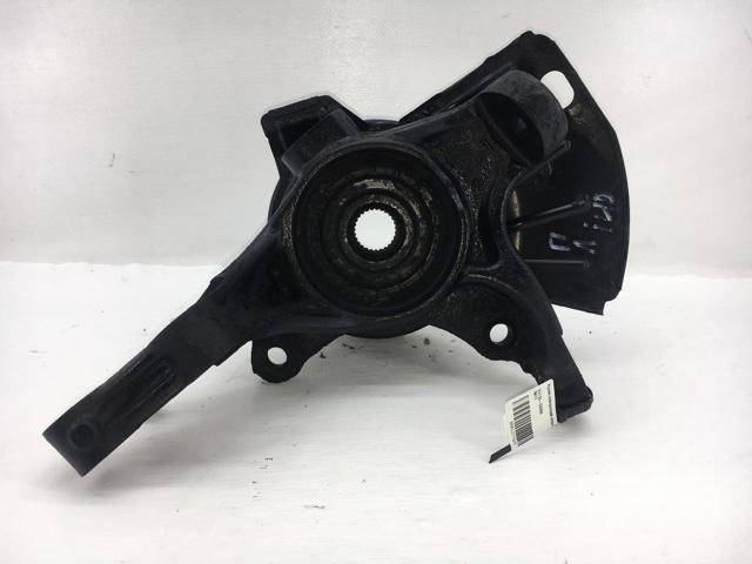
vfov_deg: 48.2
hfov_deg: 61.7
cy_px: 282
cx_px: 376
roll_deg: -1.9
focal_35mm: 29
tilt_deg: -19.9
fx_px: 630
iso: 25
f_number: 2.2
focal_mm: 4.15
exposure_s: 1/276
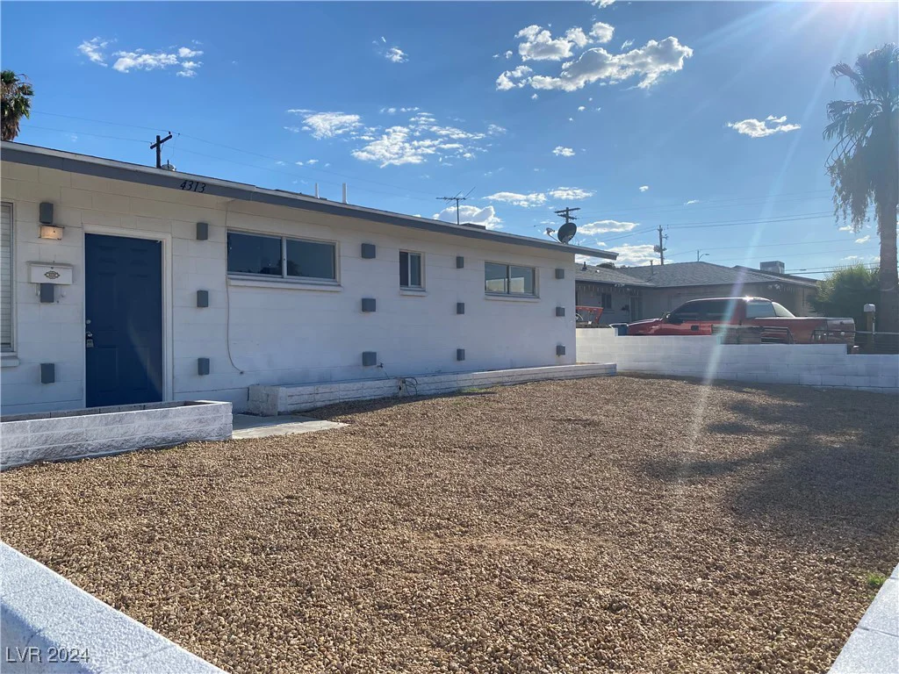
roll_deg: +0.3
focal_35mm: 26
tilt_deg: +0.0
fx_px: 675
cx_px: 450
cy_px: 337
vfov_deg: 53.1
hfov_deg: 67.3
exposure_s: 1/4808
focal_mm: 4.25
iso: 32
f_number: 1.8
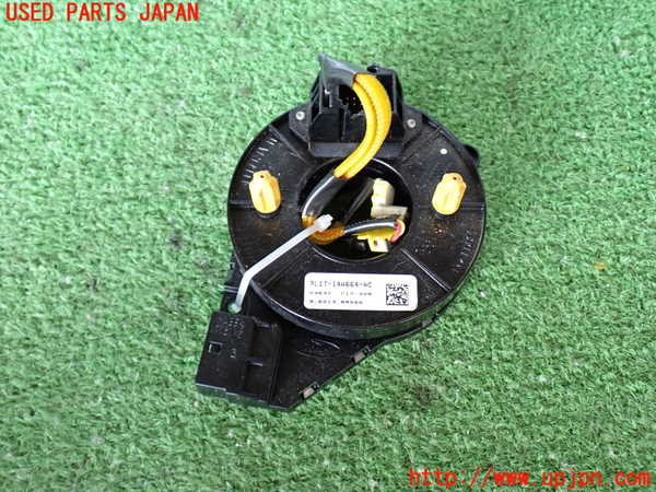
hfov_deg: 51.4
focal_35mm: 36
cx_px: 328
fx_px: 682
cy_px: 246
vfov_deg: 39.7
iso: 250
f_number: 2.5
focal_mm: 6.37
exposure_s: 1/40
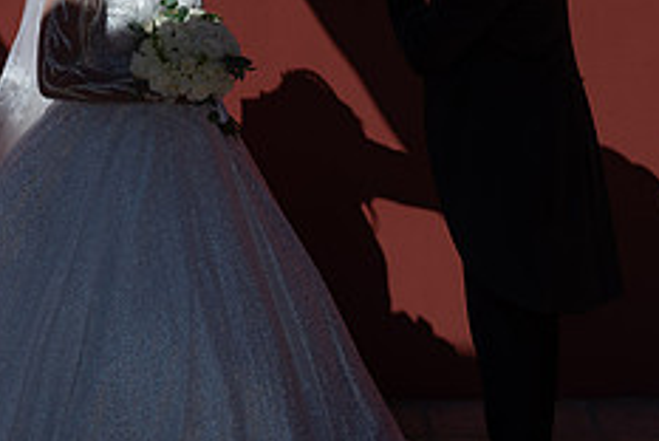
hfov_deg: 23.3
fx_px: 1595
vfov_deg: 15.7
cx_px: 342
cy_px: 134
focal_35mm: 87
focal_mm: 35
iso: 125
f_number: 5
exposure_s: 1/1600
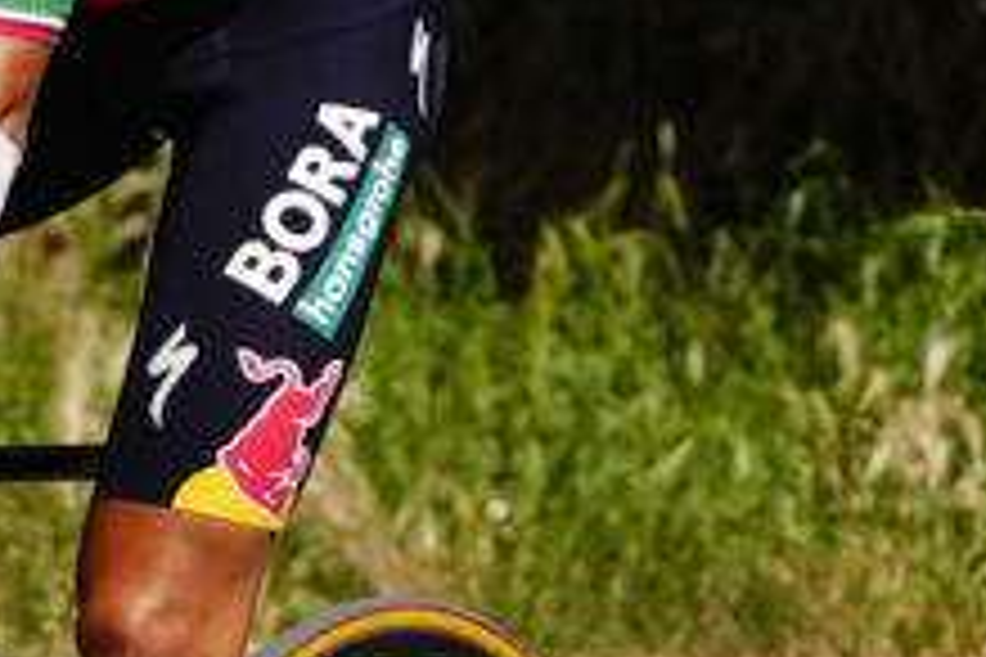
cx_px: -5
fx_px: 25004
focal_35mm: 913
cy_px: 230
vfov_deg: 1.5
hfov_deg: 2.3
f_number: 2.8
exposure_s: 1/4000
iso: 125
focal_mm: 200
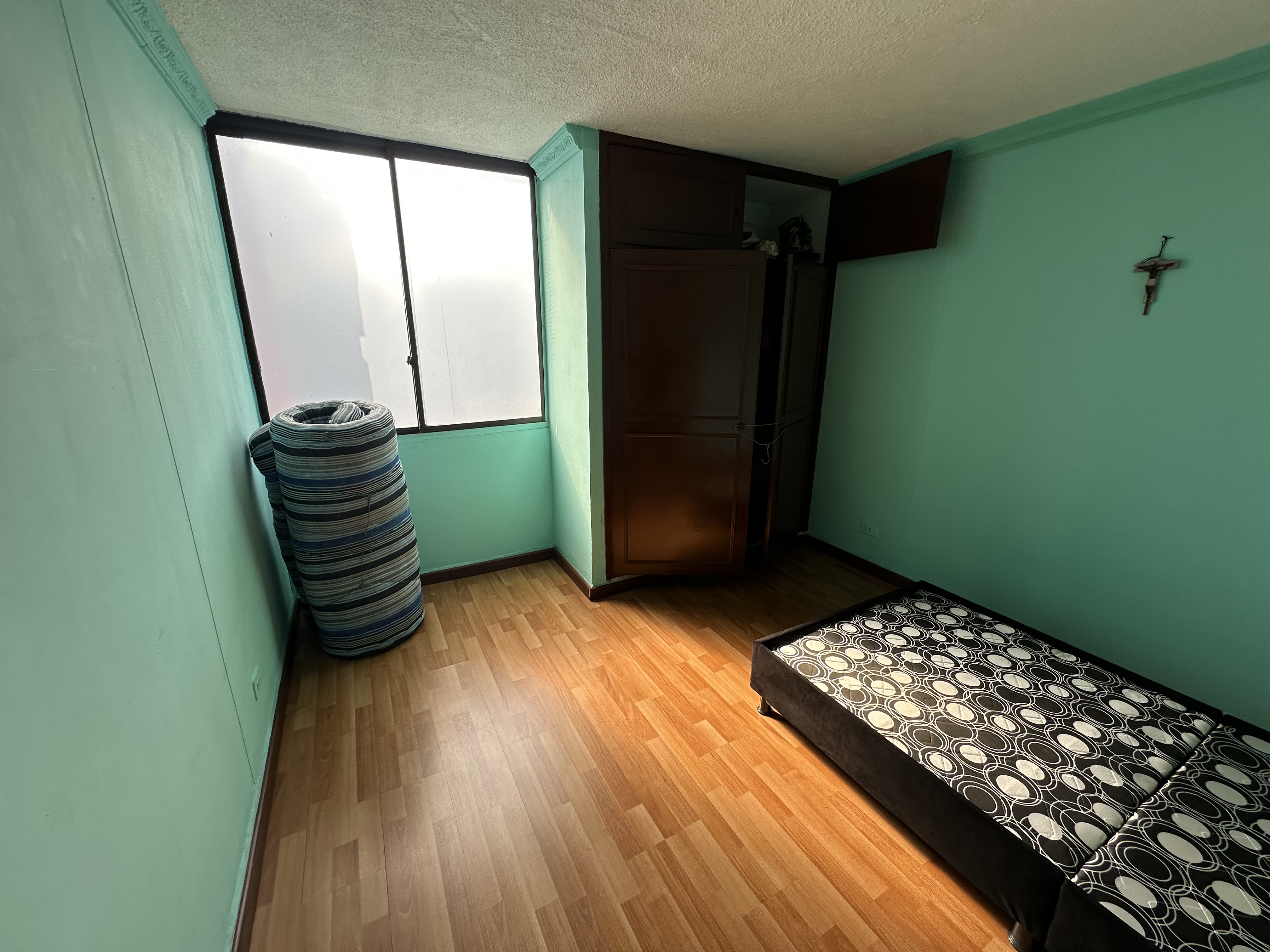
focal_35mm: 14
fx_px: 514
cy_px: 476
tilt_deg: -15.6
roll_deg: -1.1
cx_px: 635
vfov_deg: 85.7
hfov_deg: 102.1
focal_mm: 2.22
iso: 40
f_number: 2.2
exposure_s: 1/143
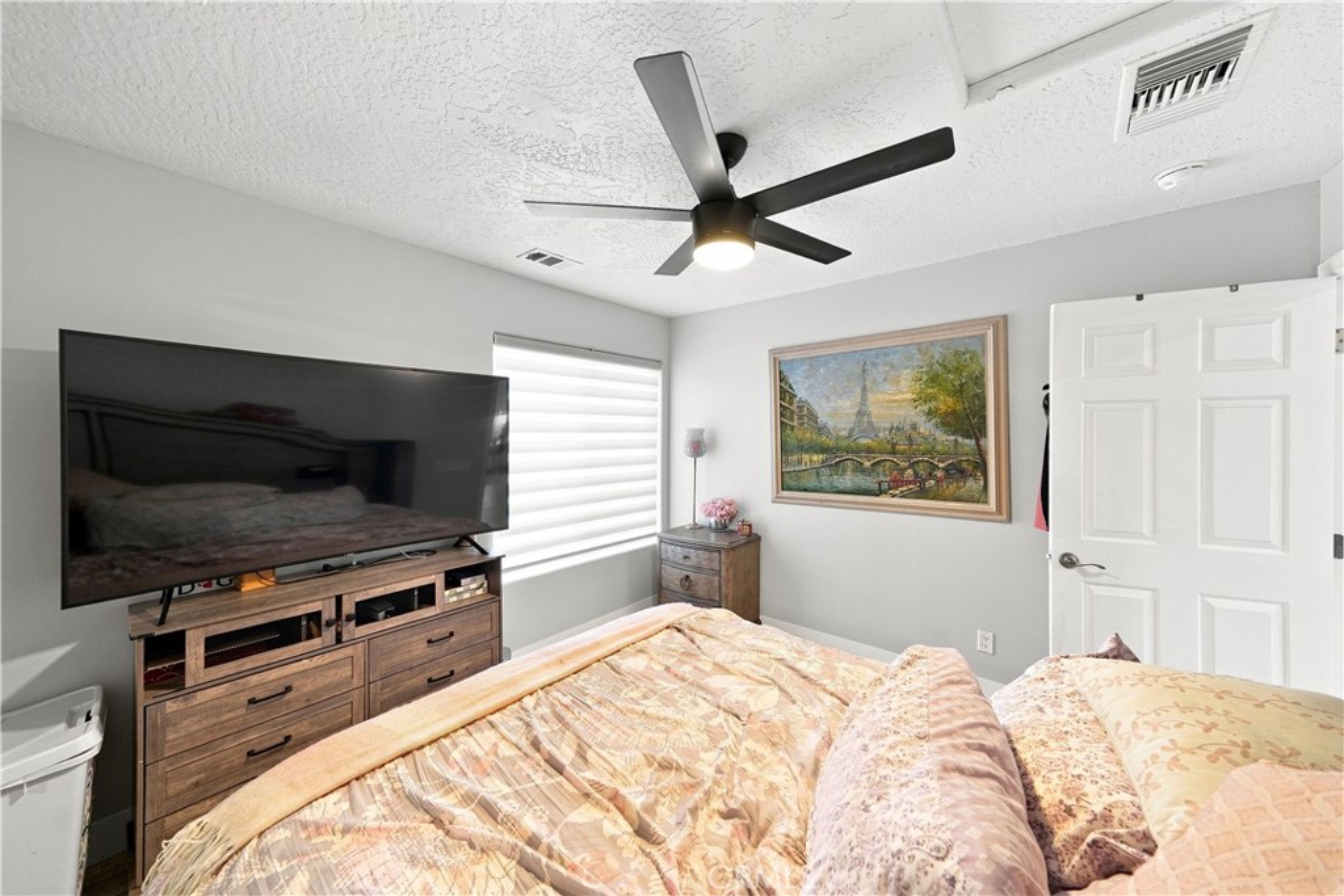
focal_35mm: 12
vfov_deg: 90.0
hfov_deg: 112.6
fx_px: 448
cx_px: 672
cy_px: 448
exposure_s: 1/10
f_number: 6.3
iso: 250
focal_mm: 12
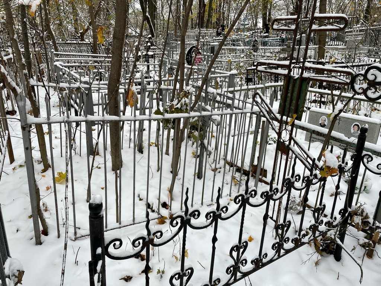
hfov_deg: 67.3
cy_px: 143
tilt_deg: -12.2
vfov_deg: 53.1
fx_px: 286
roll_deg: -1.0
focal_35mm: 26
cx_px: 190
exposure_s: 1/142
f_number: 1.6
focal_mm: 4.2
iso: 32
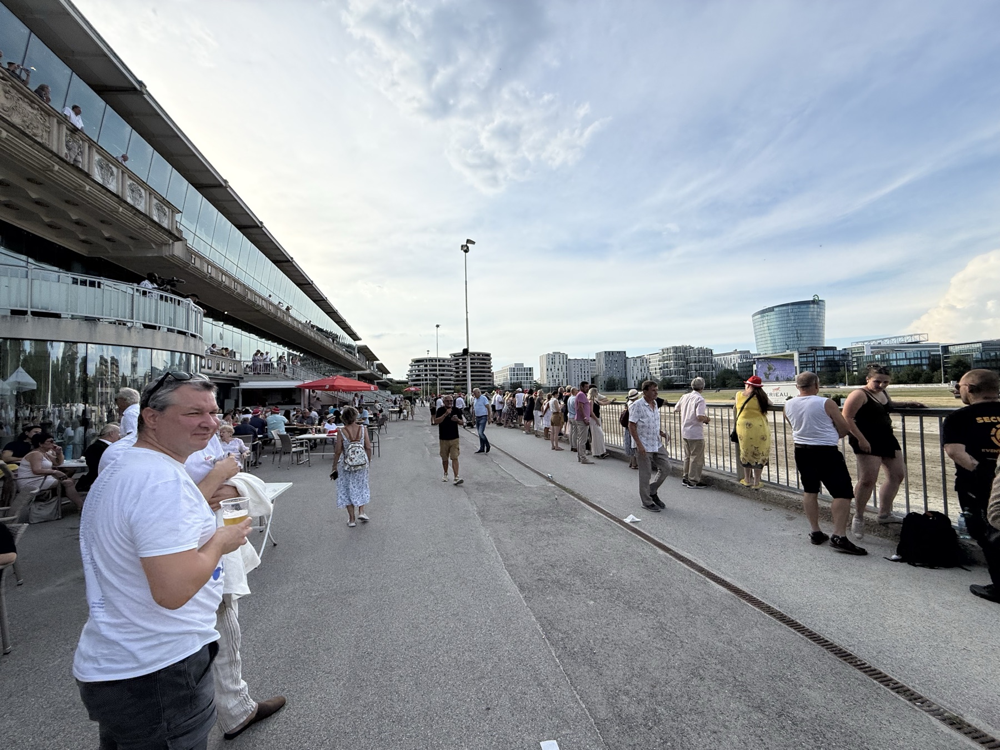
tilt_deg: +2.5
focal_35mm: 14
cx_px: 500
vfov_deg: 85.7
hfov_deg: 102.1
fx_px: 404
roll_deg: +1.8
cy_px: 375
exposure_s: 1/3289
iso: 50
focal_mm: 2.22
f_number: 2.2
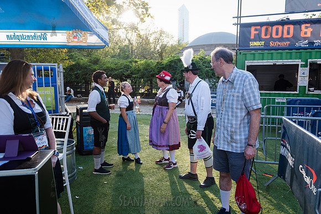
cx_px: 160
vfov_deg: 47.3
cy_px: 107
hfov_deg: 66.5
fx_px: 245
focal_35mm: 27
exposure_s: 1/320
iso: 400
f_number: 3.5
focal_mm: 27
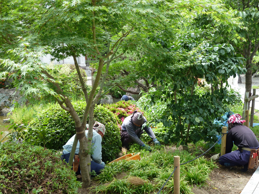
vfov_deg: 27.0
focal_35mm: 54
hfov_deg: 35.5
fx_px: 404
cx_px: 127
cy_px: 100
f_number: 3.8
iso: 80
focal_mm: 8.5
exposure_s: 1/100
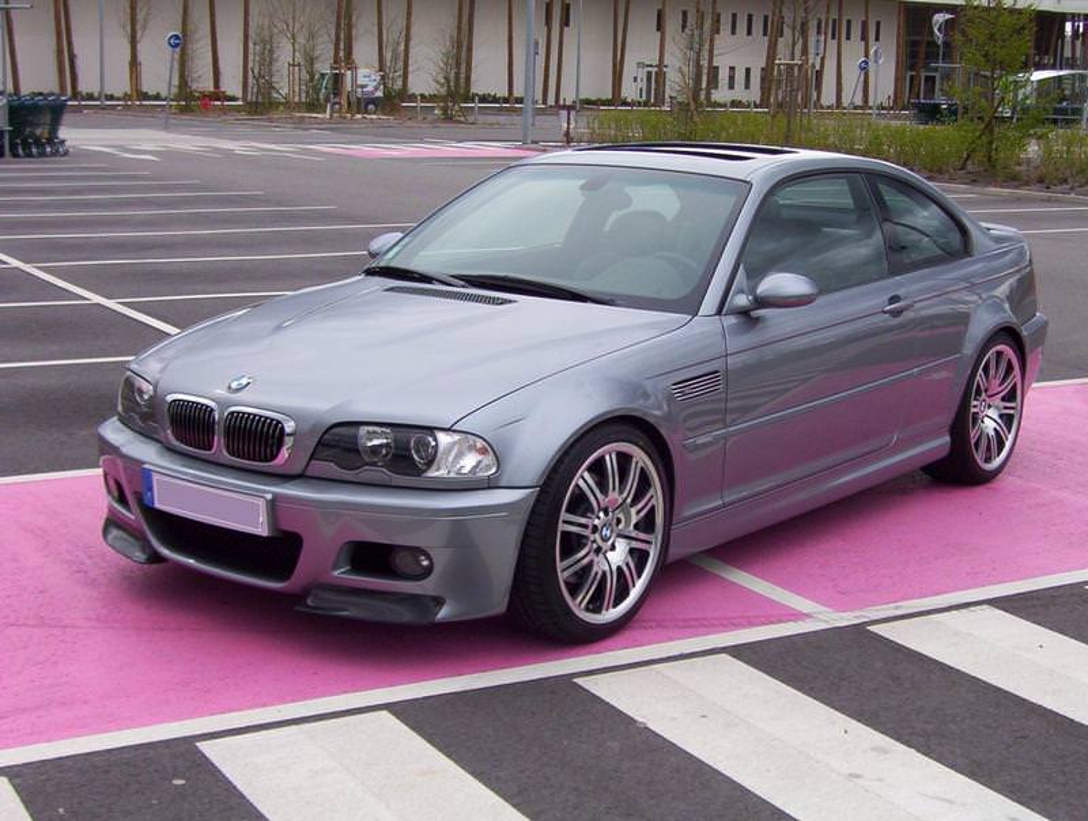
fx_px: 1607
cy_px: 410
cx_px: 544
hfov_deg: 37.4
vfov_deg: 28.7
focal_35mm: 51
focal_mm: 7.88
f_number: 3.16
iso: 100
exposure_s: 1/817
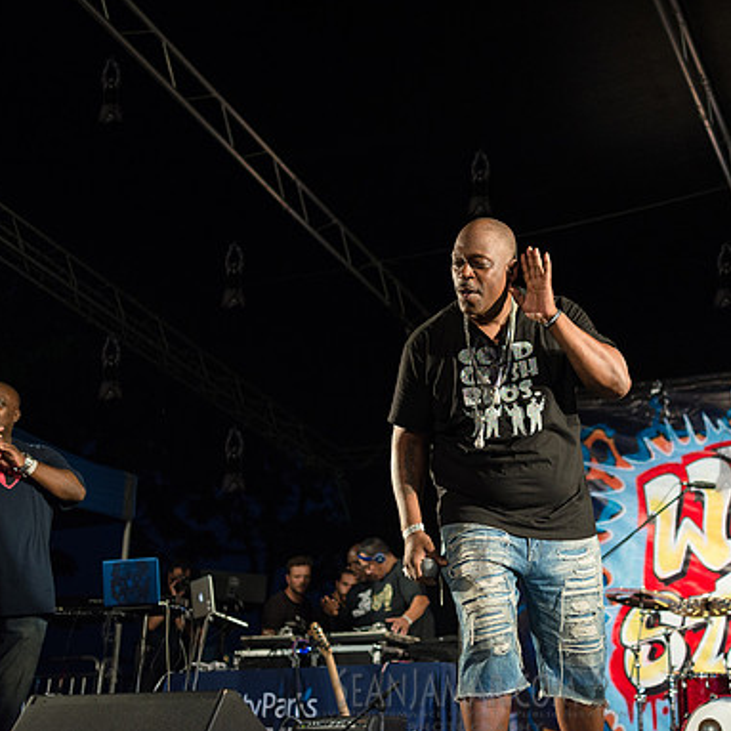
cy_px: 366
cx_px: 479
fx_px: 1075
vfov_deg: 37.6
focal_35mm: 45
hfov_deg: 37.2
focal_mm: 35
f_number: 2.8
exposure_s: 1/1000
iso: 1250
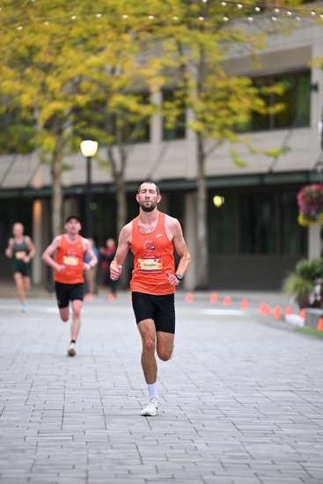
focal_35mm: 200
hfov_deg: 6.9
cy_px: 242
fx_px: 2690
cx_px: 162
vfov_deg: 10.3
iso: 1600
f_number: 2.8
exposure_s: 1/800
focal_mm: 200
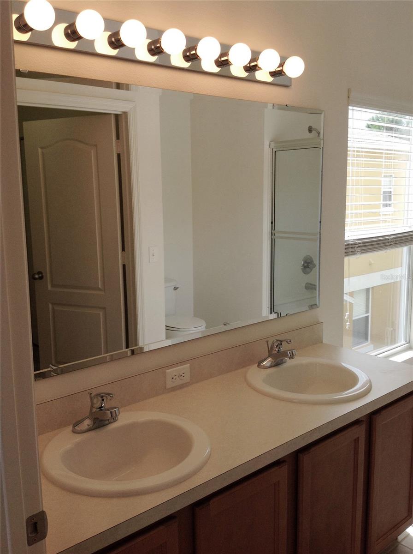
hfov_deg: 40.6
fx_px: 558
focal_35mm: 35
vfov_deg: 52.7
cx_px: 206
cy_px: 277
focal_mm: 4.28
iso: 50
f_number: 2.4
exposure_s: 1/258
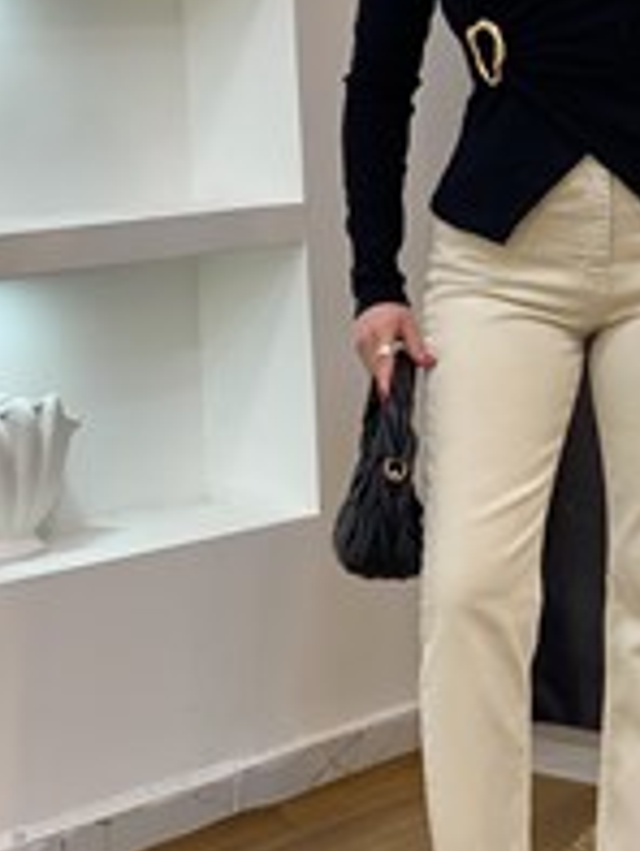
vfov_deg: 18.0
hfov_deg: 13.5
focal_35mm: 109
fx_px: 2684
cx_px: 523
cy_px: 292
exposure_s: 1/100
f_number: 2
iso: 100
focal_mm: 6
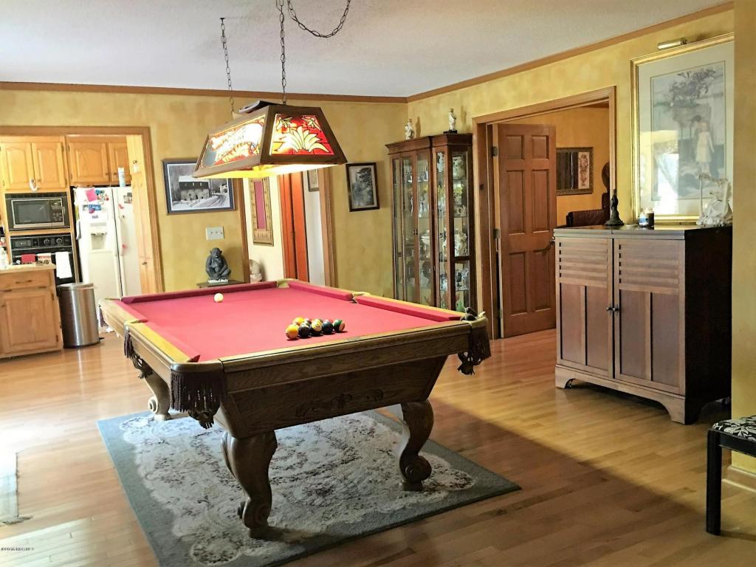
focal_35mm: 29
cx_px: 378
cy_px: 284
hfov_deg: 61.7
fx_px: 633
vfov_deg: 48.2
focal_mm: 4.15
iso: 50
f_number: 2.2
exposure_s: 1/4
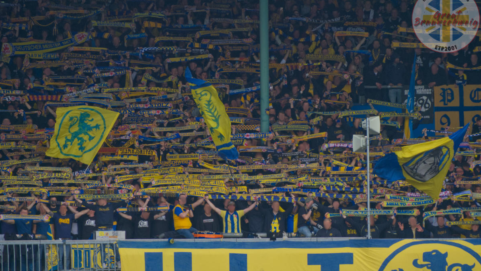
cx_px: 241
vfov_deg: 1.9
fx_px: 8049
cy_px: 141
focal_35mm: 631
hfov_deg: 3.4
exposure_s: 1/320
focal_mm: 220
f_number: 5.6
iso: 400
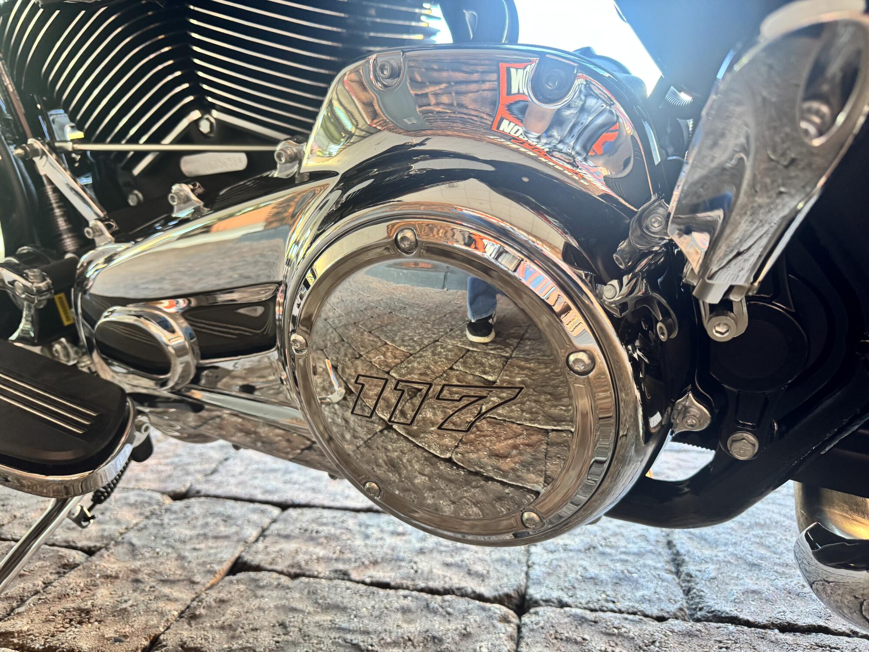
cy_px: 326
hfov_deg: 71.6
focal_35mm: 24
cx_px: 434
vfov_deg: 56.8
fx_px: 602
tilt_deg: -10.6
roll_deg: +0.5
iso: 200
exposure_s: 1/121
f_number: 1.78
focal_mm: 6.76
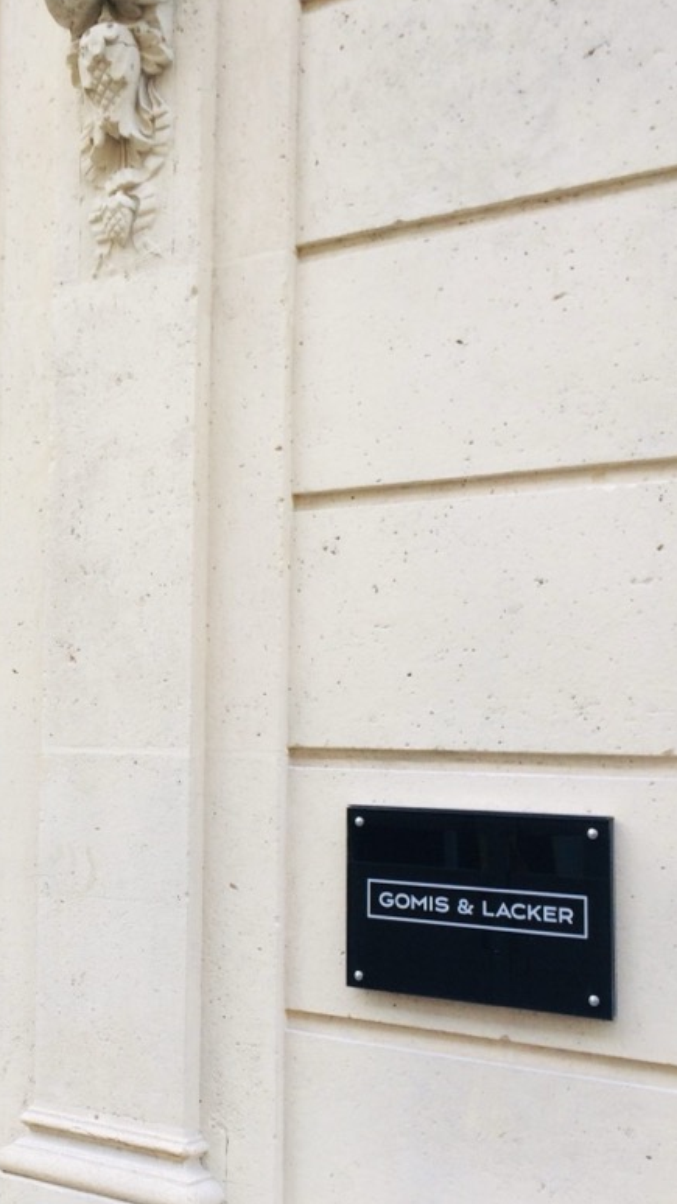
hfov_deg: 23.3
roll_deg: -1.4
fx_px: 1565
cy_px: 646
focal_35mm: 49
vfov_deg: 42.1
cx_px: -11
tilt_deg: +4.7
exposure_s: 1/100
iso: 40
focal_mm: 4.15
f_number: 2.2
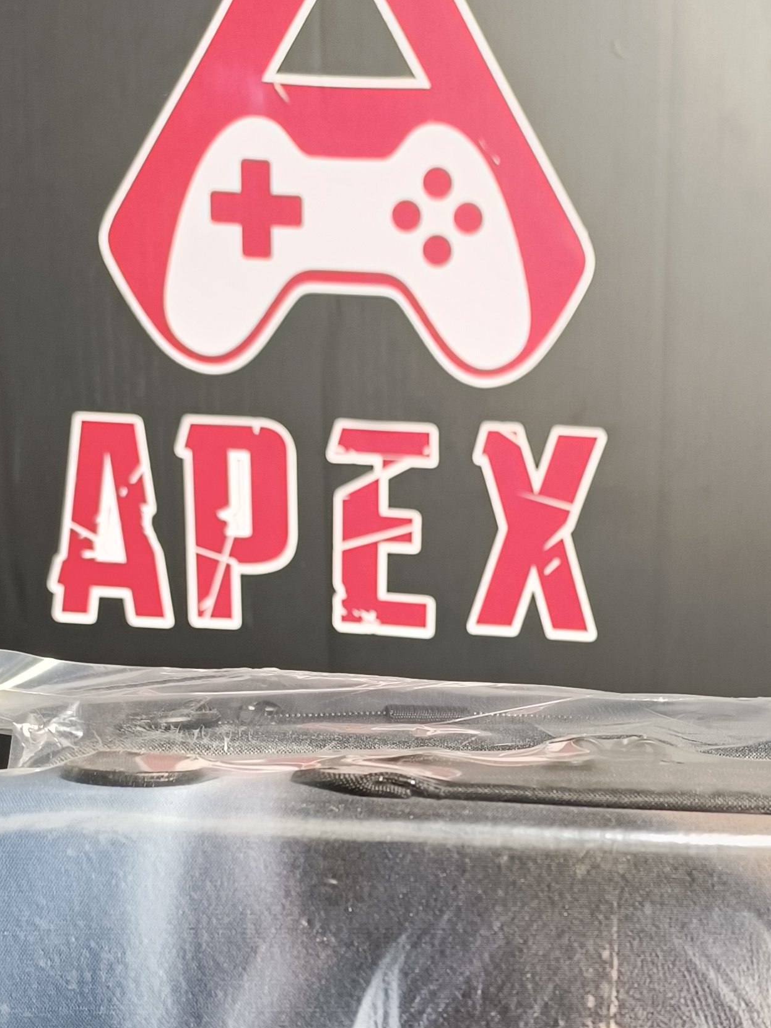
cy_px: 995
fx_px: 1752
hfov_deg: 24.3
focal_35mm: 59
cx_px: 655
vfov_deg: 30.7
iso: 243
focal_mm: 6.14
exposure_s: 1/100
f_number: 1.65
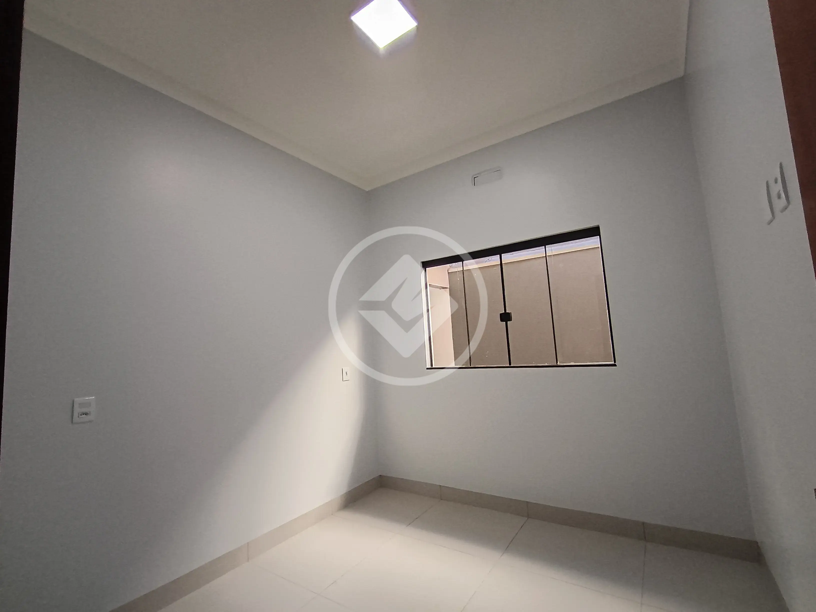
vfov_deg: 89.9
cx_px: 408
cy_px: 306
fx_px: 306
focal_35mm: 13
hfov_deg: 106.2
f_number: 2.2
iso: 642
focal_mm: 1.64
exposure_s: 1/60
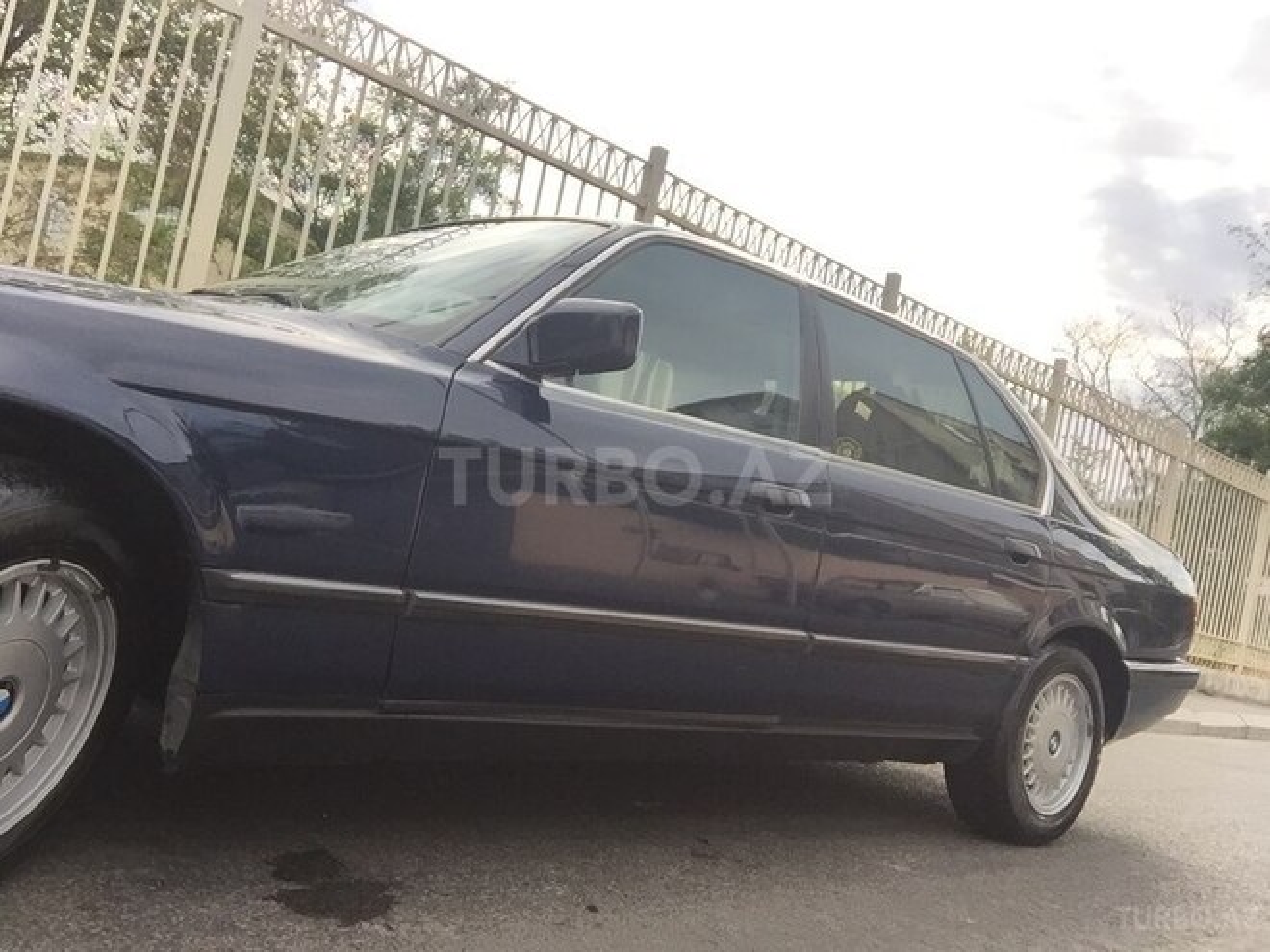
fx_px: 1137
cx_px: 635
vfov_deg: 45.4
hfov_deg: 58.4
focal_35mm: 31
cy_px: 476
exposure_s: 1/292
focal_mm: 2.65
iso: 32
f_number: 2.2
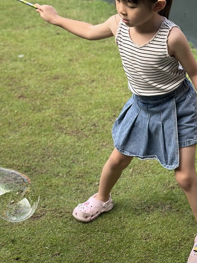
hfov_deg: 16.0
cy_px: 162
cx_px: 102
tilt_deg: -26.9
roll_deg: -0.5
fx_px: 699
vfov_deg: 21.3
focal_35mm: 92
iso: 80
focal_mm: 6.86
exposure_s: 1/785
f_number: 1.78
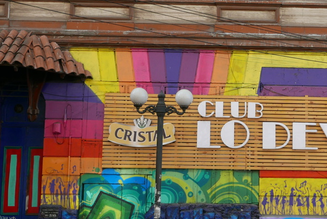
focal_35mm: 63
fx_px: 573
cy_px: 153
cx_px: 260
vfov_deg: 21.5
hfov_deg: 31.1
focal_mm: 13.9
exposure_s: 1/200
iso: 200
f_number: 5.6
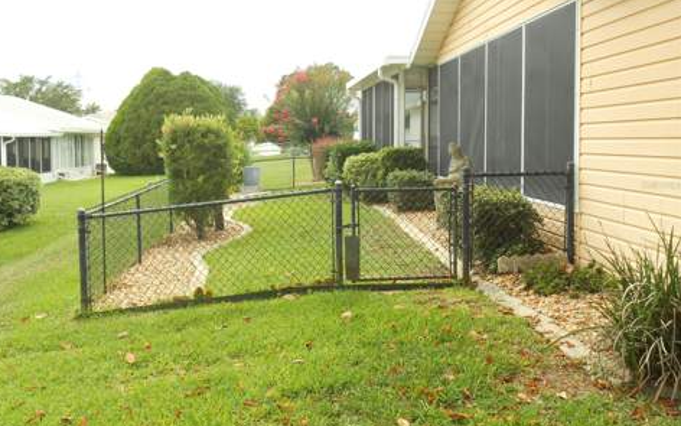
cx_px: 336
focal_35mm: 41
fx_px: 761
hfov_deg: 48.2
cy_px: 185
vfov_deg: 31.2
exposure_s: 1/160
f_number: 4.2
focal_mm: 6.8
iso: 80
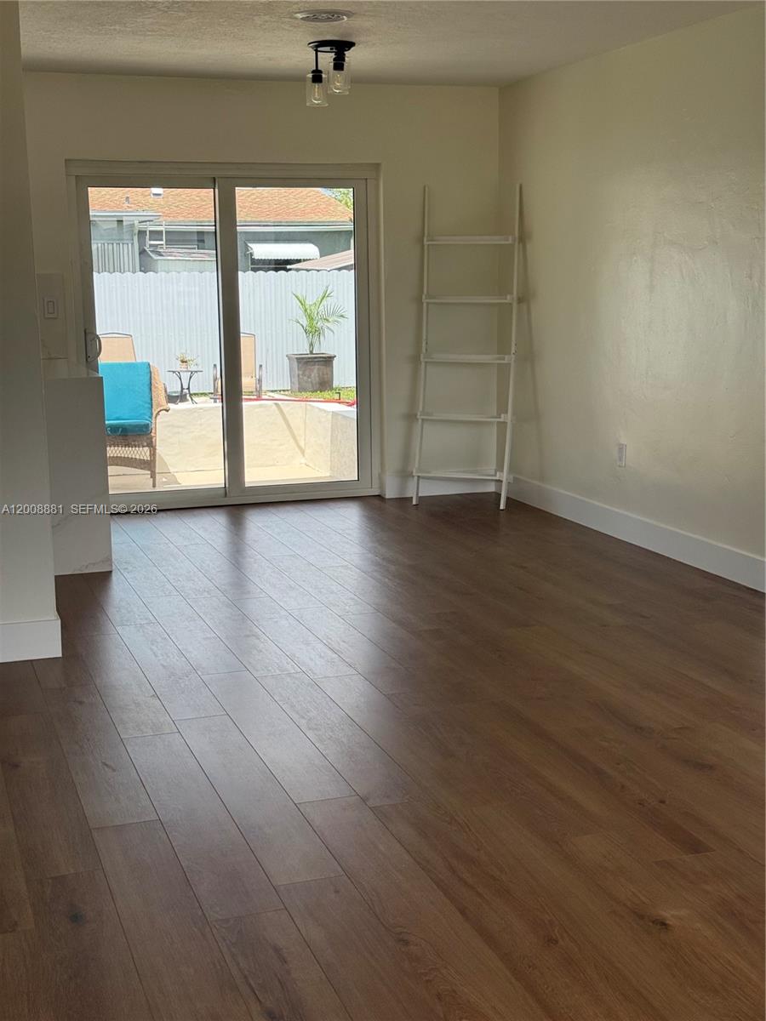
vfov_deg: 39.7
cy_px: 510
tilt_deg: -10.1
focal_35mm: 48
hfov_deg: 30.3
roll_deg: +0.2
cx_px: 383
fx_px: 1416
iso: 80
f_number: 1.78
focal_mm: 6.76
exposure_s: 1/802
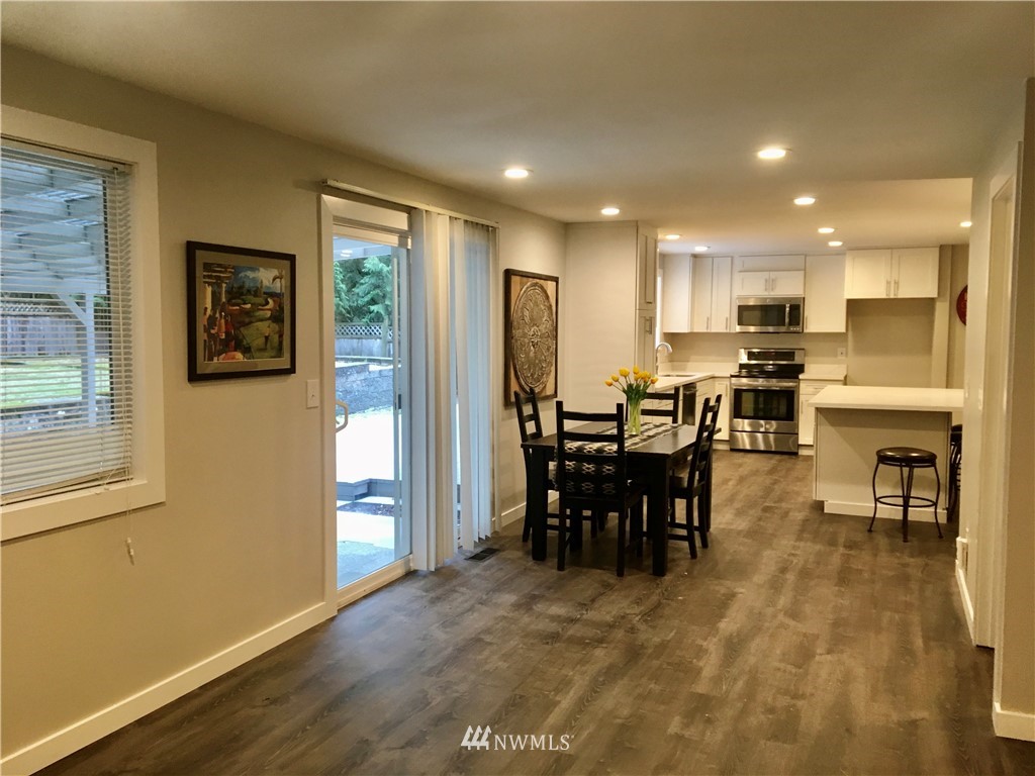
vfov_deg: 48.2
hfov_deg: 61.7
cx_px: 518
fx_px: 867
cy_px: 388
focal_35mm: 29
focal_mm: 4.15
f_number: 2.2
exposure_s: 1/30
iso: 80
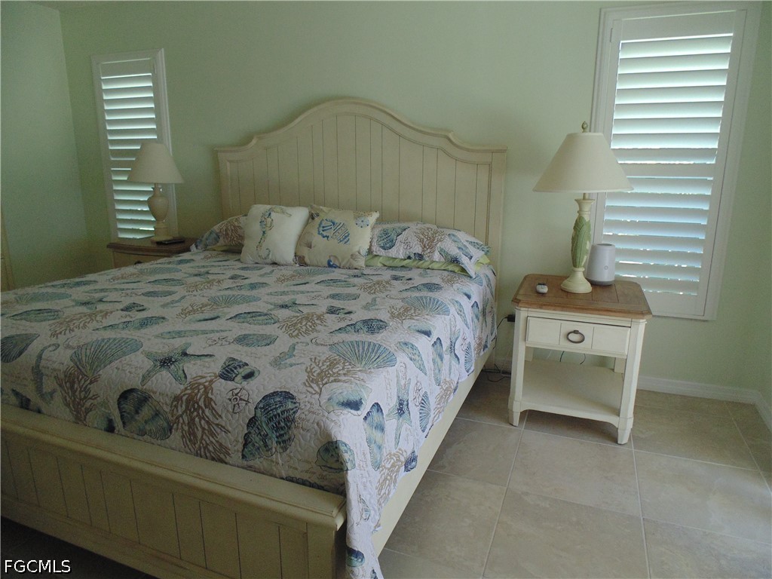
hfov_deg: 76.4
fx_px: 491
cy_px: 290
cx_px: 386
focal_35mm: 22
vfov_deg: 61.1
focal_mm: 4
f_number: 3.1
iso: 160
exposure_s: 1/30
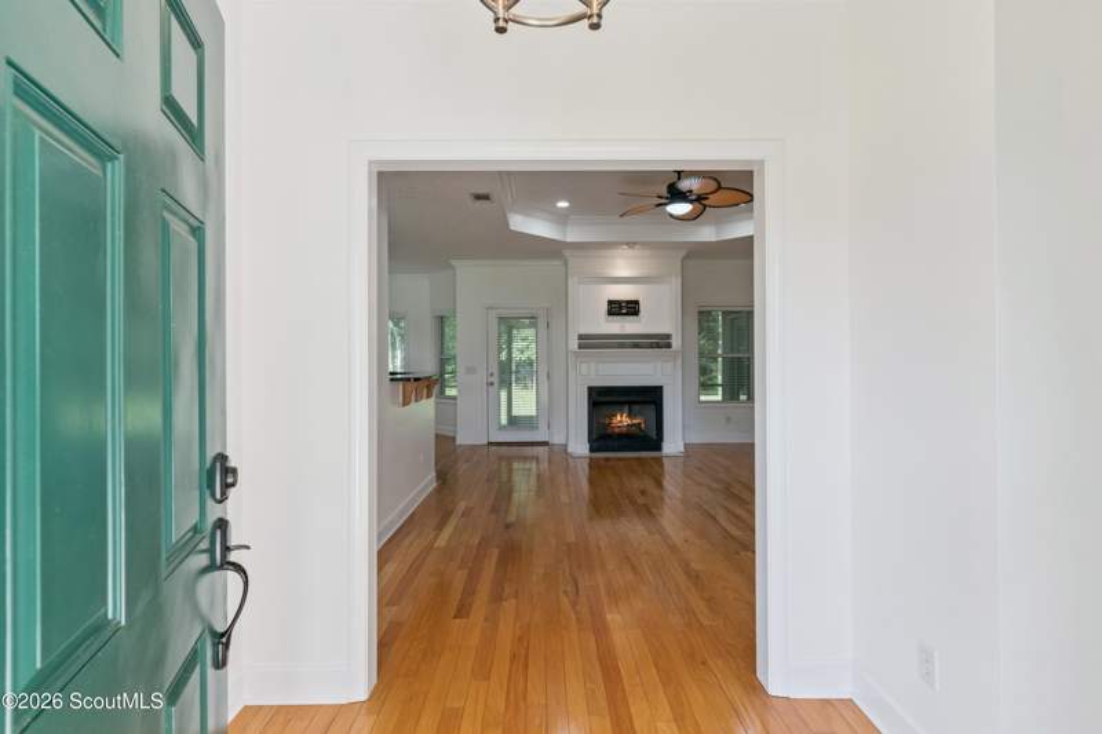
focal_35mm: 17
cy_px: 367
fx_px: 520
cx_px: 551
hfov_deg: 93.3
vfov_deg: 70.4
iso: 250
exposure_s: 1/100
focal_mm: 17
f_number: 8
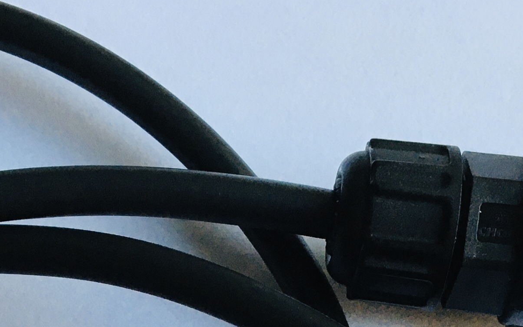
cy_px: 621
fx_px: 1468
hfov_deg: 20.2
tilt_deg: -81.6
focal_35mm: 103
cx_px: 229
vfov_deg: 11.6
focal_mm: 4.15
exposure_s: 1/33
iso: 50
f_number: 2.2
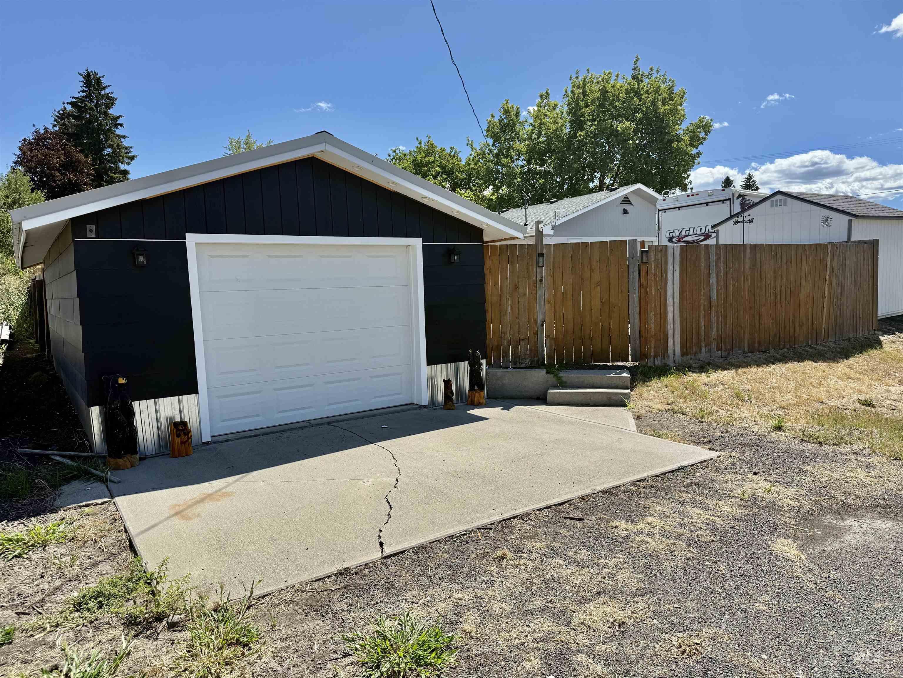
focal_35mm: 24
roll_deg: +1.8
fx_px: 626
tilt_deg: -5.1
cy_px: 339
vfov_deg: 56.8
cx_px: 452
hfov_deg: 71.6
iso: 80
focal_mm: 6.76
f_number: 1.78
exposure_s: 1/4405
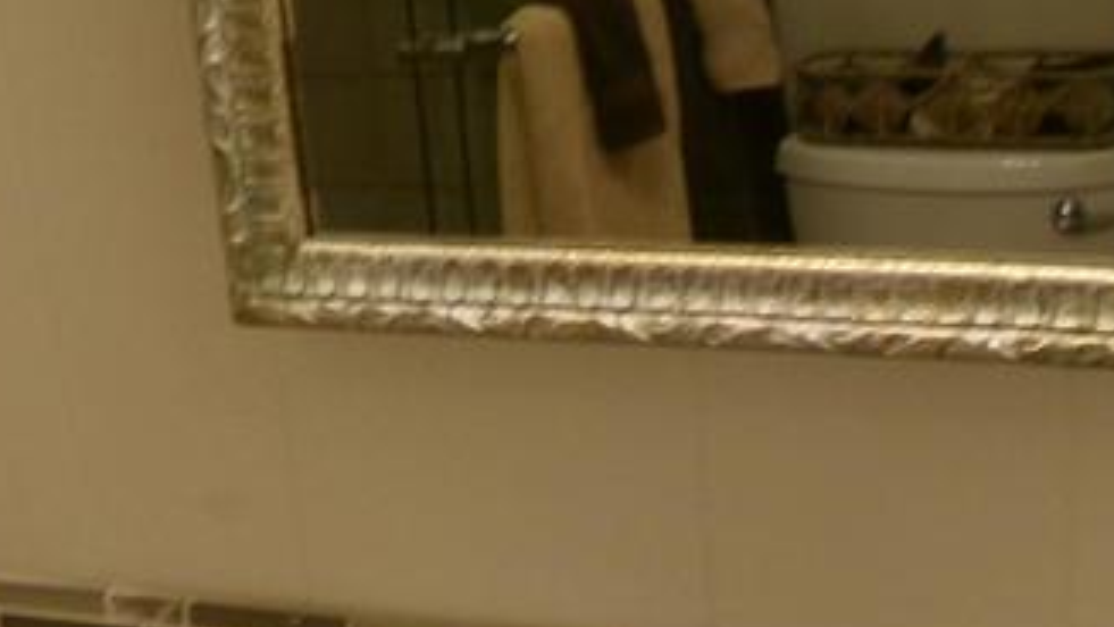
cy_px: 733
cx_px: 661
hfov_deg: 25.9
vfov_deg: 14.3
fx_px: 2422
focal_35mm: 82
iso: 158
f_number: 3.7
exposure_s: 1/34
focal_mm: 4.3
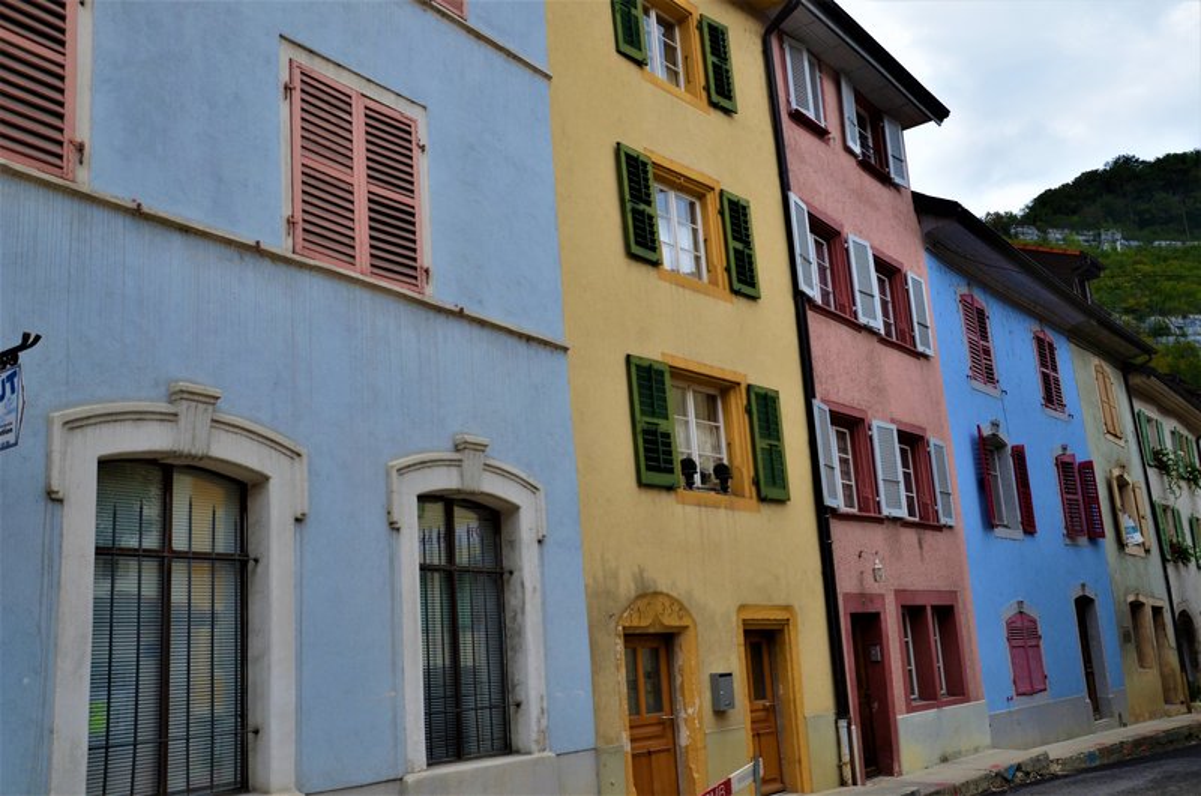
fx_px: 1199
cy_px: 398
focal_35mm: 36
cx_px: 600
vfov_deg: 36.7
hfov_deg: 53.2
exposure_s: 1/100
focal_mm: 24
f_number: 9
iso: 400
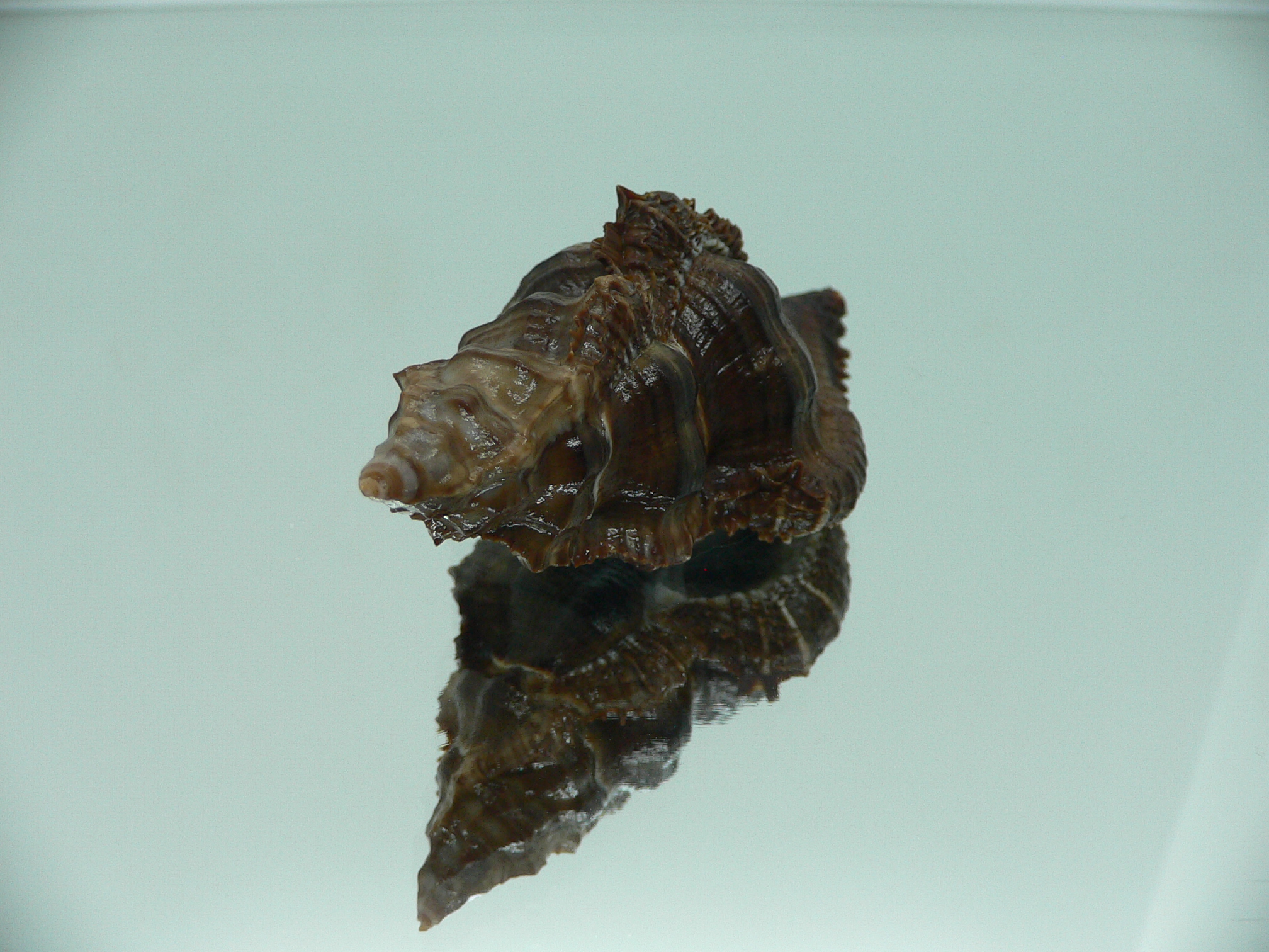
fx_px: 1283
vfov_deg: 40.7
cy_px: 476
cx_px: 634
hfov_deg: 52.6
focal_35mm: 35
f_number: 2.8
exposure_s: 1/60
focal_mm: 4.6
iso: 100
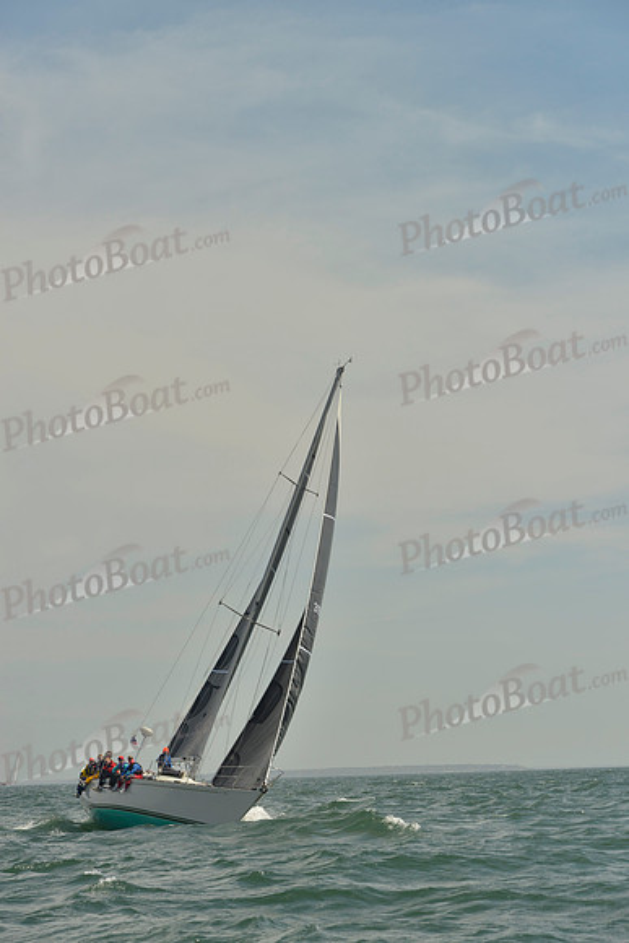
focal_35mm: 70
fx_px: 1833
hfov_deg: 19.5
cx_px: 314
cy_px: 472
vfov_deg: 28.8
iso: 200
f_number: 8
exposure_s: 1/1250
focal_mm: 70
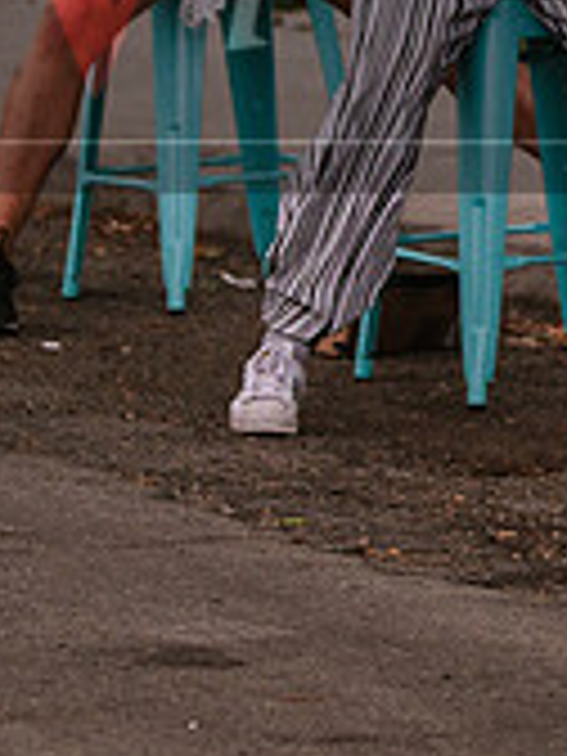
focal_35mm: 327
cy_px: -171
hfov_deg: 4.5
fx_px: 7142
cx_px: 967
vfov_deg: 6.0
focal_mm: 82
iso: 1000
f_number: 2.8
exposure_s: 1/500
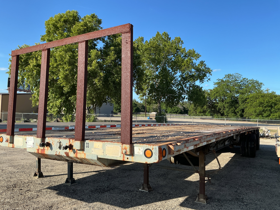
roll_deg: -0.2
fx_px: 235
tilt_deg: +1.4
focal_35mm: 29
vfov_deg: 48.2
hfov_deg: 61.7
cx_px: 140
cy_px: 105
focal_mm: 3
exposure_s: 1/929
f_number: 1.8
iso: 25
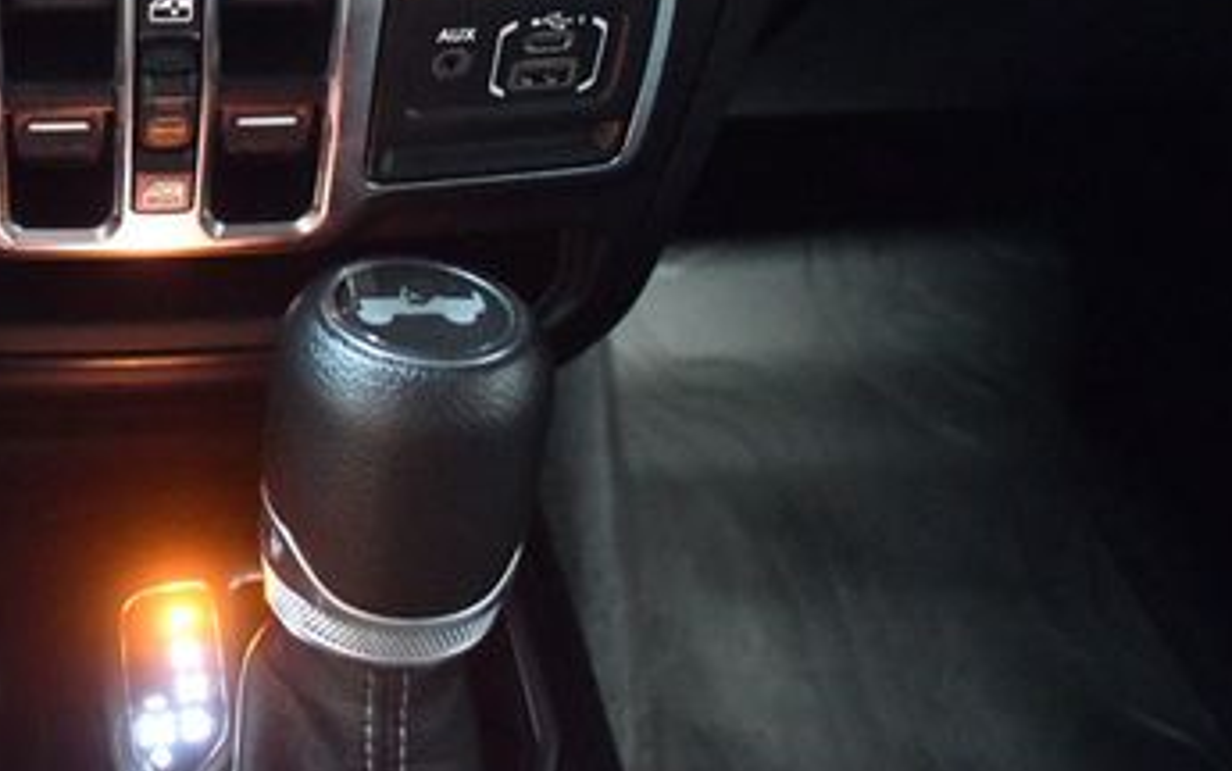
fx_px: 1713
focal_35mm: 51
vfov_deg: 24.6
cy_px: 75
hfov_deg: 36.9
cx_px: 114
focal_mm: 18
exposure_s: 1/20
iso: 12800
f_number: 3.5
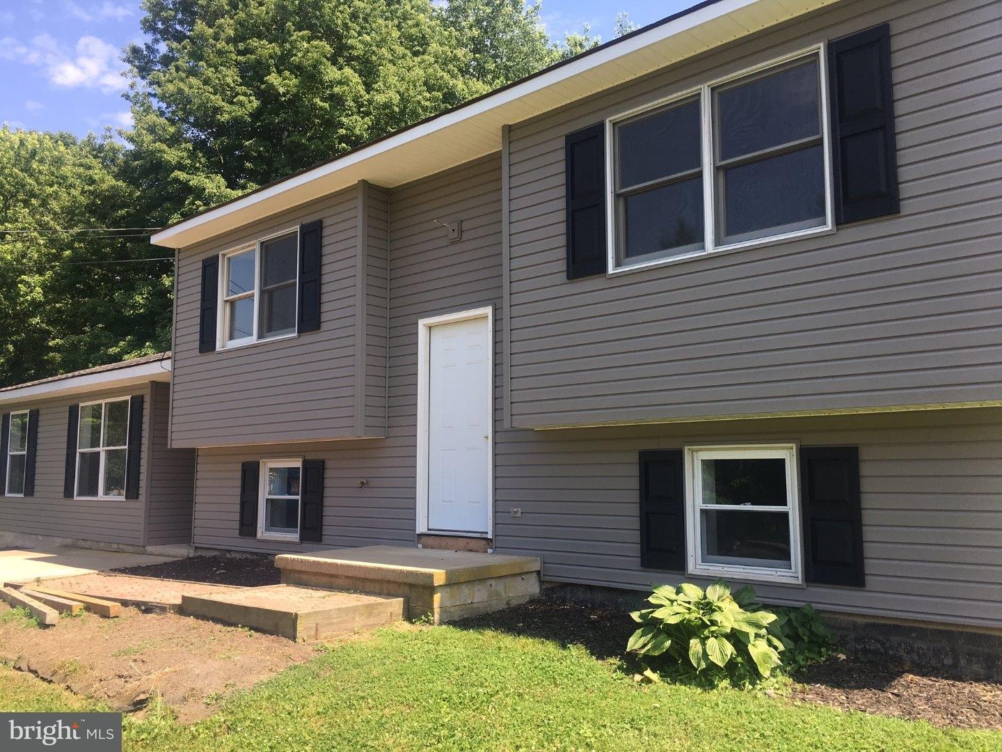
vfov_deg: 48.2
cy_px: 376
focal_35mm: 29
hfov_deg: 61.7
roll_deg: -0.7
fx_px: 839
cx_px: 501
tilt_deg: +6.5
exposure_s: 1/561
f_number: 2.2
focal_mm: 4.15
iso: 25
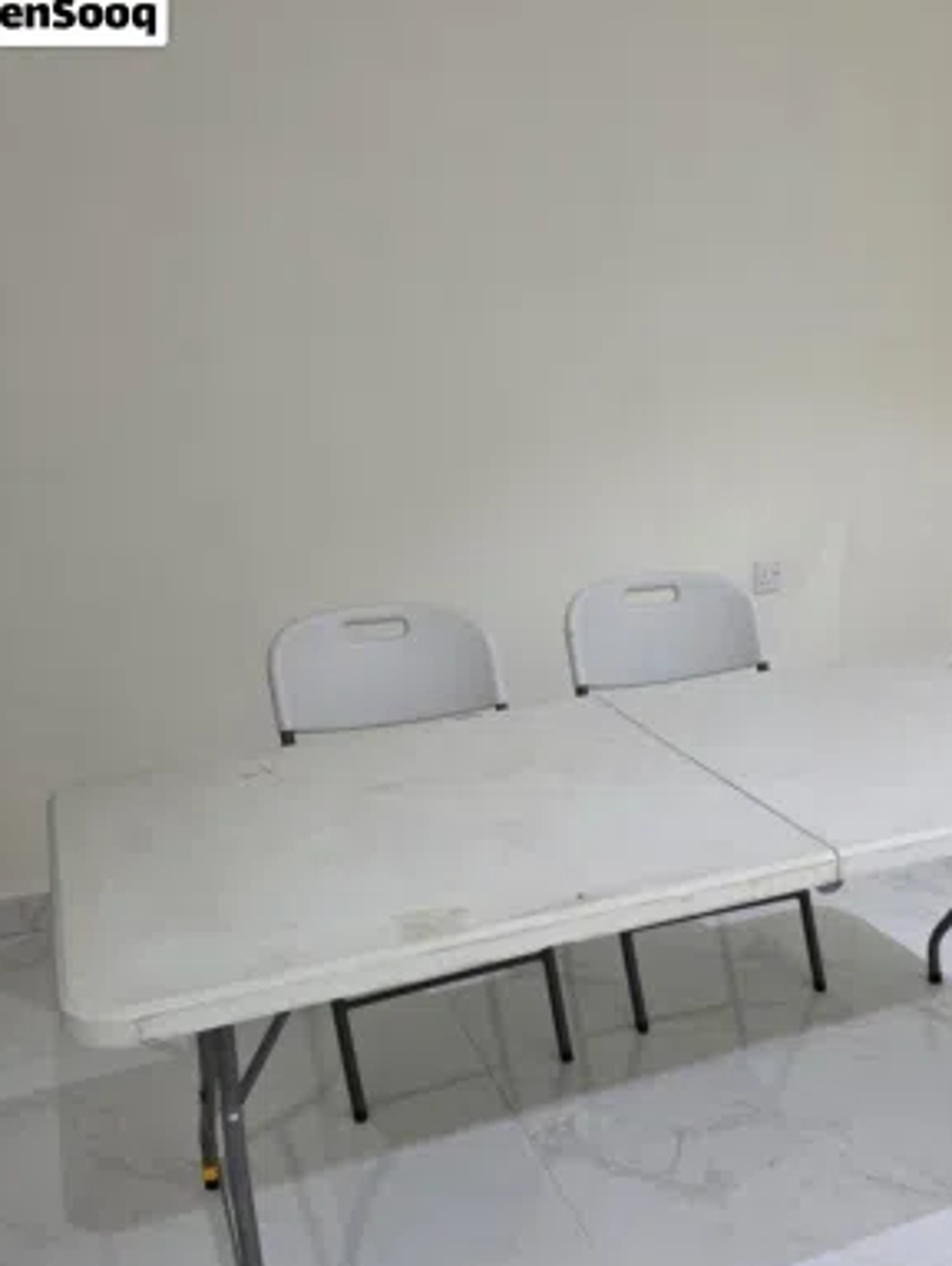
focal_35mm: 32
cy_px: 795
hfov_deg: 44.0
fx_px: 1171
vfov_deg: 56.1
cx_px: 575
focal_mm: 6.25
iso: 500
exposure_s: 1/100
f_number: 1.7
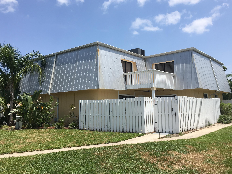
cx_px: 120
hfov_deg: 56.8
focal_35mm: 32
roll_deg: +1.5
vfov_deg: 44.2
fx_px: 214
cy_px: 87
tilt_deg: +5.7
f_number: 2.2
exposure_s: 1/1923
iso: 25
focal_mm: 4.15
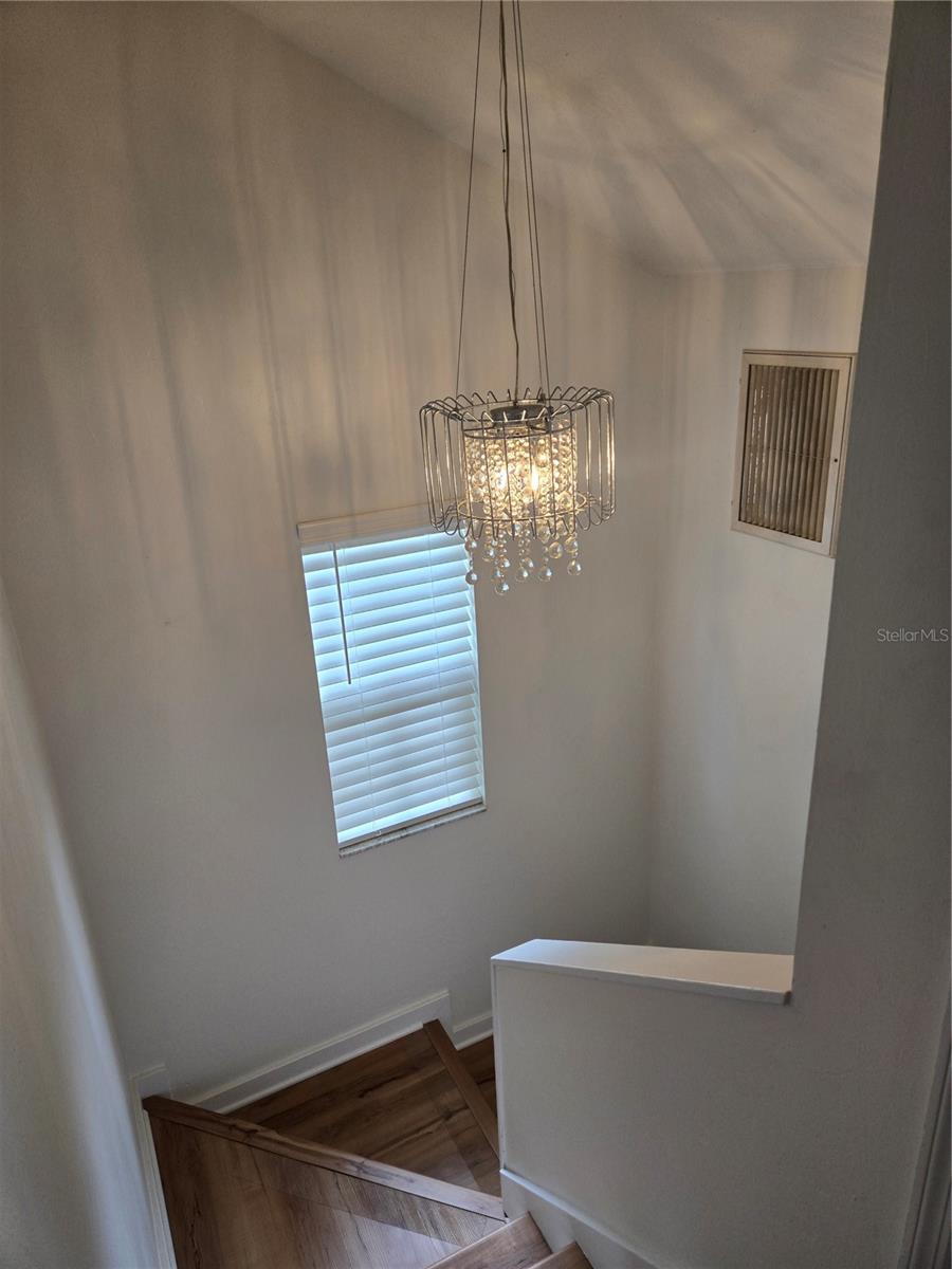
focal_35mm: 23
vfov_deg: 73.9
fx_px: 843
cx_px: 476
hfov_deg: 58.9
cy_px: 634
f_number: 1.8
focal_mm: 5.4
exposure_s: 1/120
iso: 100
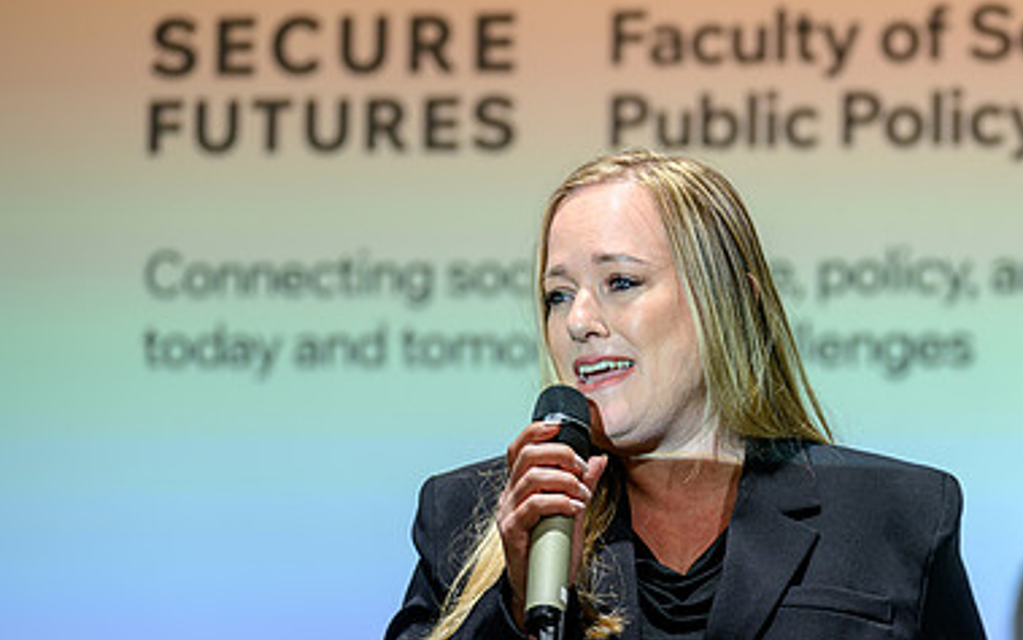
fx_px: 4155
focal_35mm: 149
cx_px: 761
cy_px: 385
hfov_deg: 14.0
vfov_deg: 8.8
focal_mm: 95
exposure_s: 1/100
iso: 80
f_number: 2.8
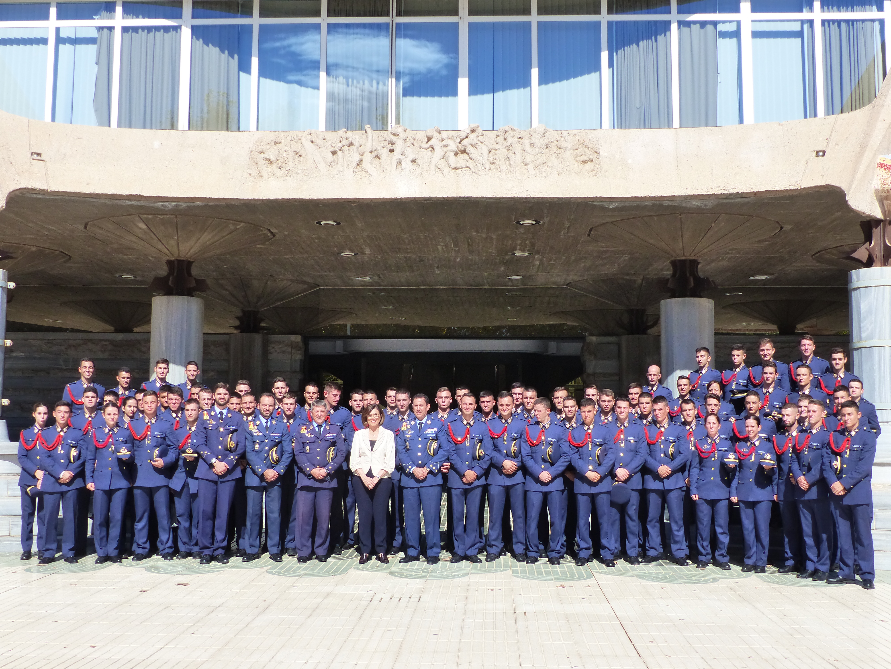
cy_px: 334
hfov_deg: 42.1
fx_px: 1158
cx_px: 446
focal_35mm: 45
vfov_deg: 32.2
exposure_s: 1/1000
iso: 250
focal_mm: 8.1
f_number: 4
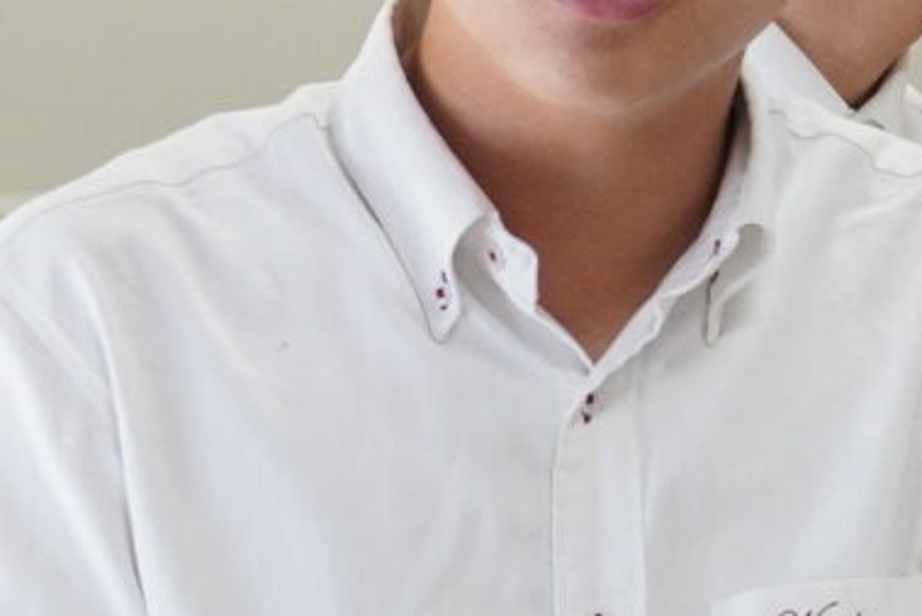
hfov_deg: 5.0
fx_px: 10376
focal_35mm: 405
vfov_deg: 3.4
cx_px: 1679
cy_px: 247
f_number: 6.3
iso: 800
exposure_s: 1/80
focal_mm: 40
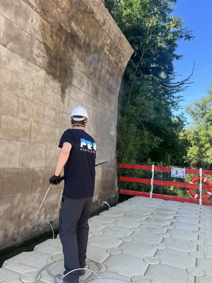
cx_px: 106
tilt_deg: +8.9
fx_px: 212
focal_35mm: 26
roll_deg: -1.5
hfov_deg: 53.1
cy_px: 142
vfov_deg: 67.3
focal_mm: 5.7
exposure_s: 1/607
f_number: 1.5
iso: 50
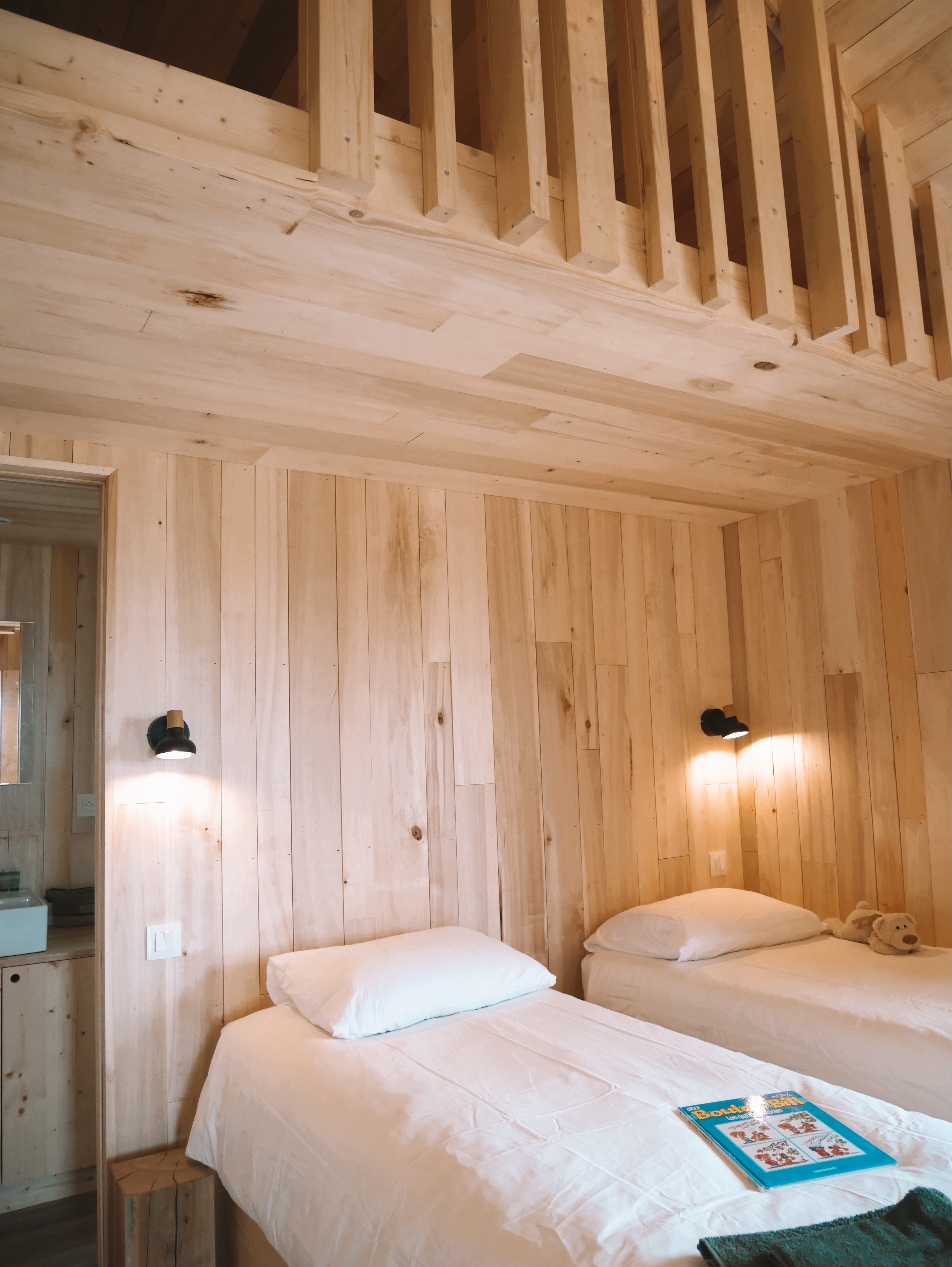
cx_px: 476
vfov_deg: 71.6
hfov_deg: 56.9
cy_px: 634
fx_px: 879
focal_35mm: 24
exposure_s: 1/60
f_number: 3.5
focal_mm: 12
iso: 400
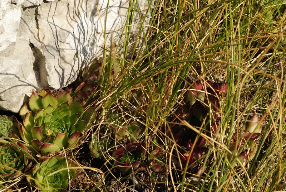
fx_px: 1014
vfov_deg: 10.8
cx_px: 143
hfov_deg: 16.0
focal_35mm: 128
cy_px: 96
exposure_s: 1/100
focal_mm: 85
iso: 100
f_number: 13
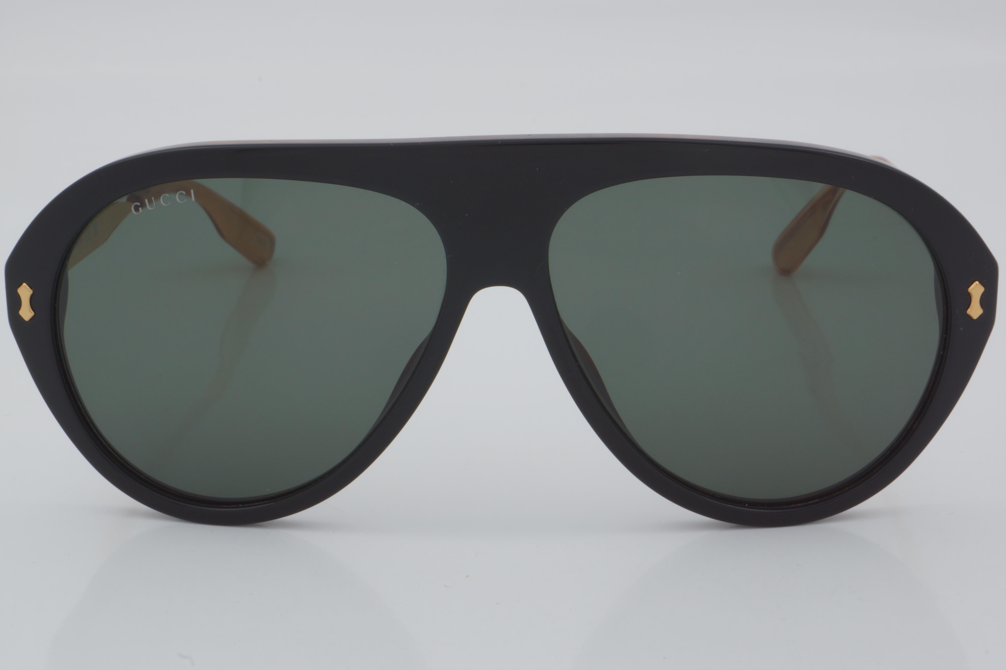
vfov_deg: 16.6
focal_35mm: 82
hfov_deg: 24.6
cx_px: 503
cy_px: 335
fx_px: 2305
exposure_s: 1/4
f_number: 32
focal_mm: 55
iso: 100
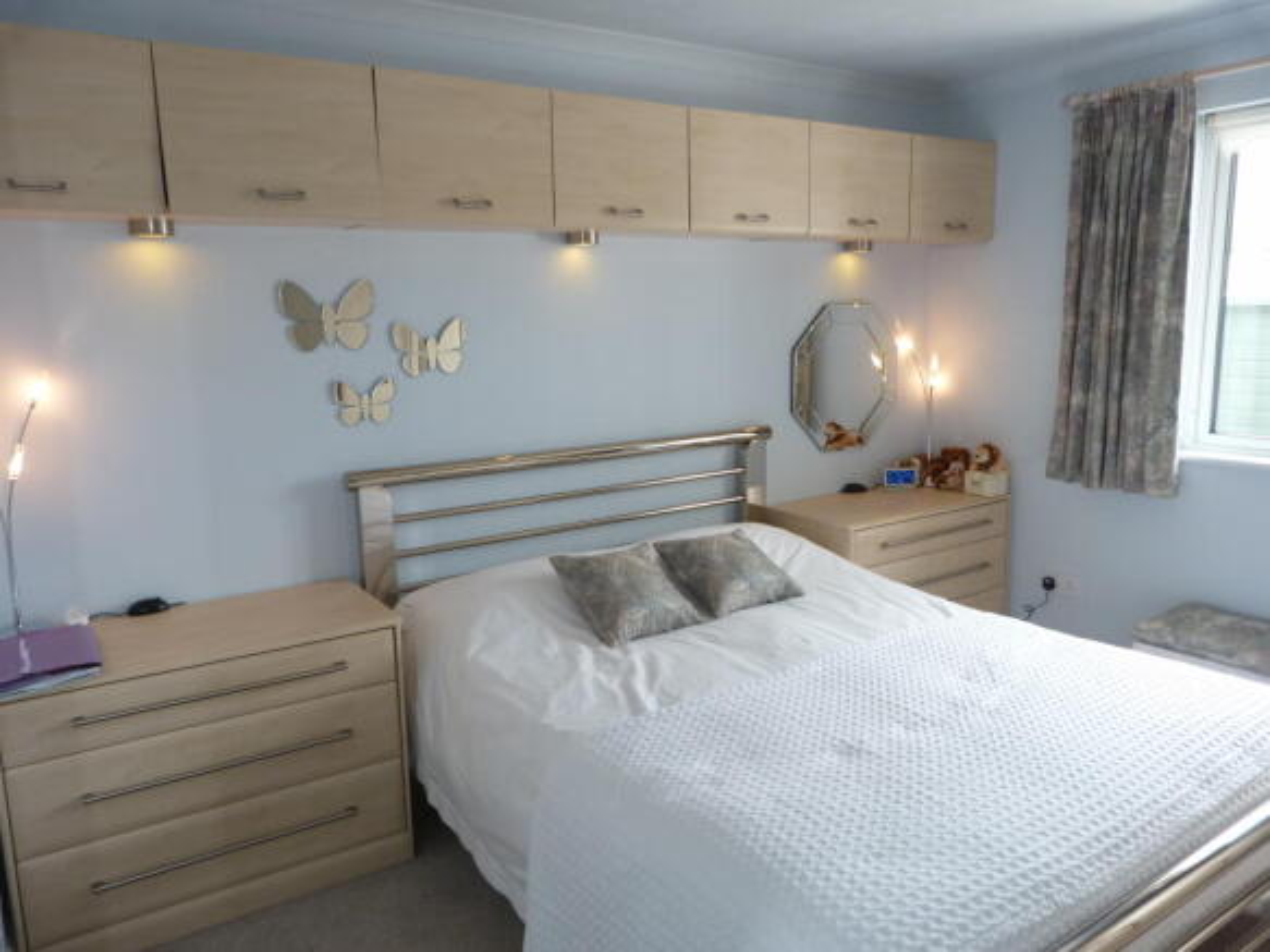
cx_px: 635
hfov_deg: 69.4
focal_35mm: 25
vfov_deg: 54.9
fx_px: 917
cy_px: 476
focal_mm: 4.5
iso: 100
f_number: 2.8
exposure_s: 1/60
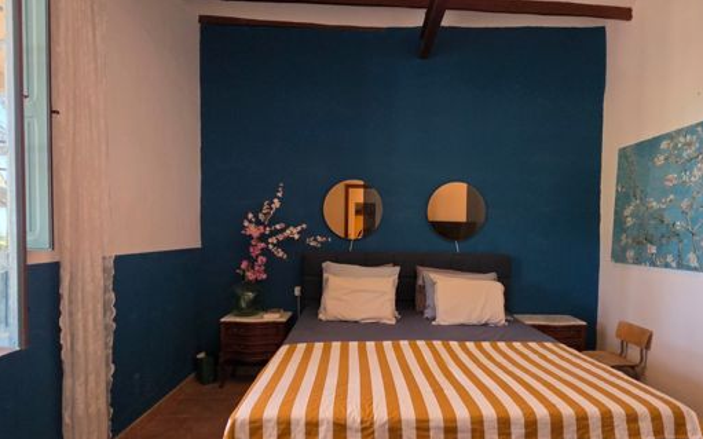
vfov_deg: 61.9
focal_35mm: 19
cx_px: 385
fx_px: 364
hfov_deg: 87.8
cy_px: 252
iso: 400
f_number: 1.9
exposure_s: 1/50
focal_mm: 2.2
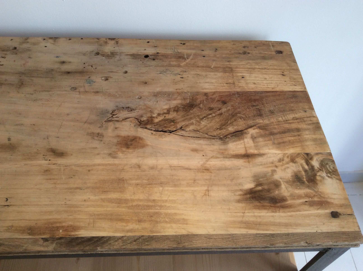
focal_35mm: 32
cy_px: 136
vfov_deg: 44.1
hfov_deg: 56.9
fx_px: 335
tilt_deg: -53.2
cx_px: 182
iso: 40
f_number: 2.4
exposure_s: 1/50
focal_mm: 3.3
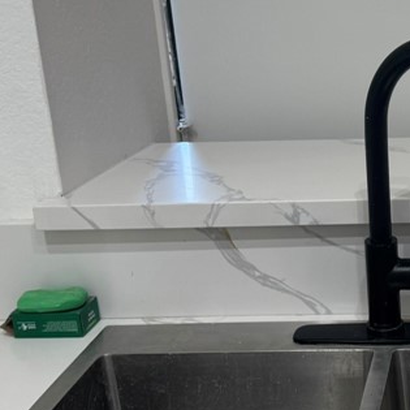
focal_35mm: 69
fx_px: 925
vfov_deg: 25.0
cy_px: 208
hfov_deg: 23.8
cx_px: 417
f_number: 1.78
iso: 100
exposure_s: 1/120
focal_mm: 6.76
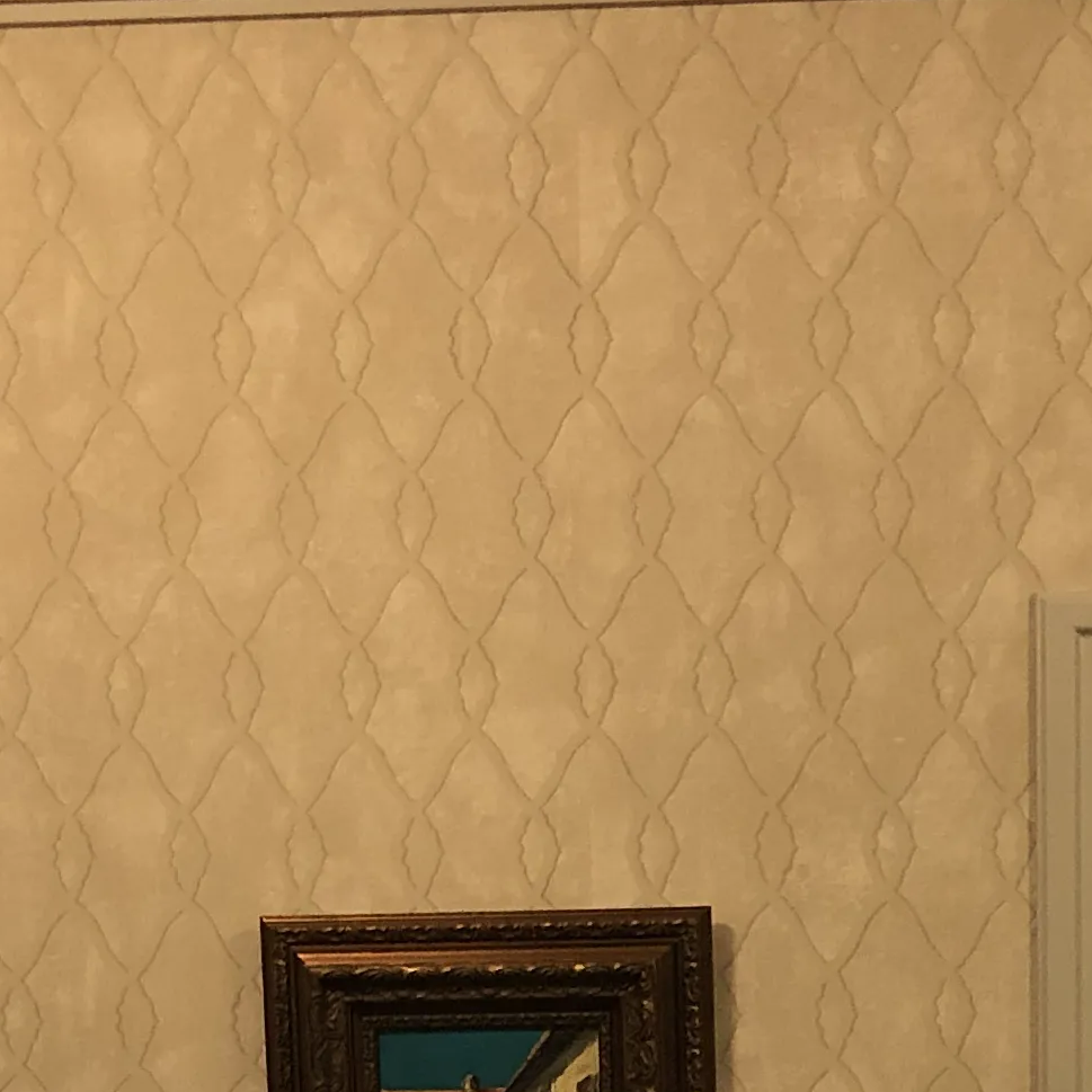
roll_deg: +0.2
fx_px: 3676
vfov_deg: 15.6
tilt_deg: -4.6
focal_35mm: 103
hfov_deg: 16.8
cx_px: 780
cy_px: 1612
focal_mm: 4
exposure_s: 1/15
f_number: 1.8
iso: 64
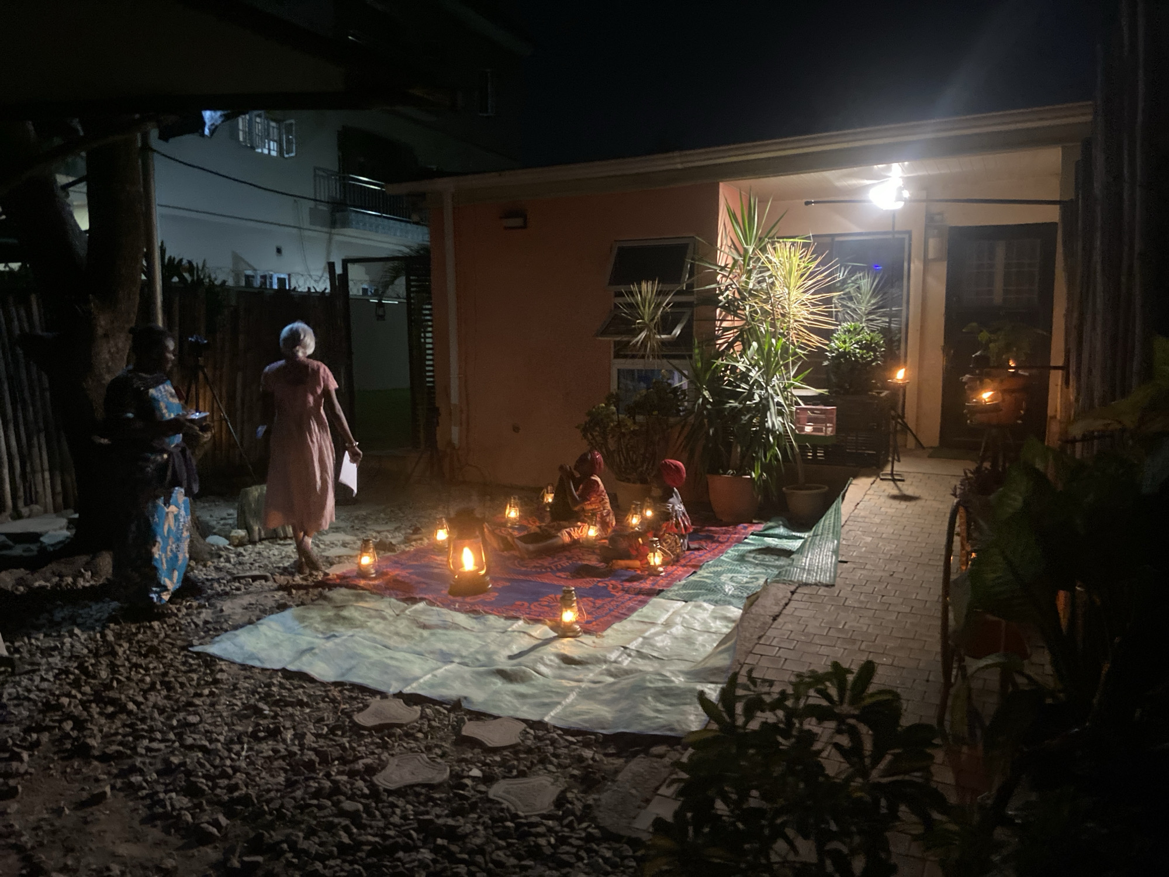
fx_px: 878
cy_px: 438
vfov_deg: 53.1
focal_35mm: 26
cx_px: 584
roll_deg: -0.6
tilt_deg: -9.0
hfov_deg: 67.3
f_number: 1.8
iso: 1000
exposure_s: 1/25
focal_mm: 4.25
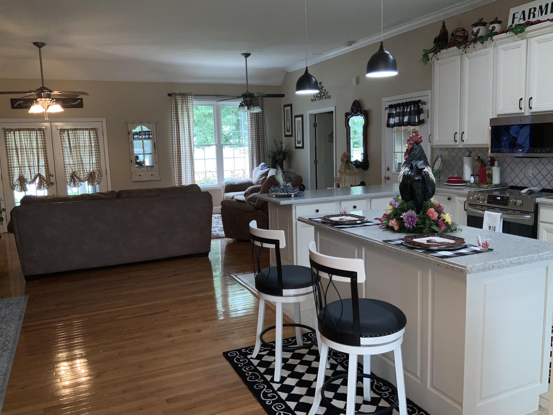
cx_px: 276
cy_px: 208
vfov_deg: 48.2
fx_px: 463
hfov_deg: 61.7
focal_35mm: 29
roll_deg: +1.8
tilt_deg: -7.6
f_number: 1.8
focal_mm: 3
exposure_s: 1/60
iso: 25
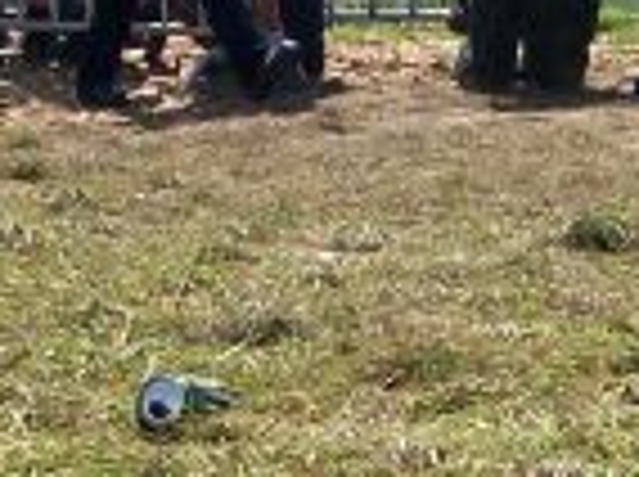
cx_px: 252
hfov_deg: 9.8
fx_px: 3741
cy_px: 171
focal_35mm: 203
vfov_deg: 7.3
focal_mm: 6
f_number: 4.8
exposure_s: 1/530
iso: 80
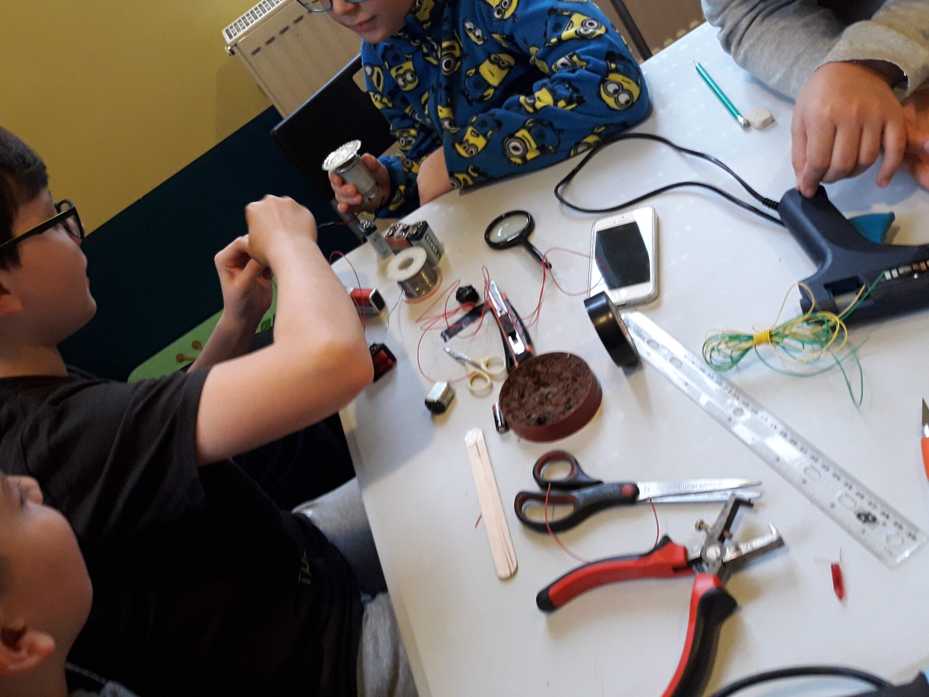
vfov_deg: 42.9
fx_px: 886
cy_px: 326
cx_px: 391
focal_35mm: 33
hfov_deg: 55.1
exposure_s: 1/33
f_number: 1.9
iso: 200
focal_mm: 3.7
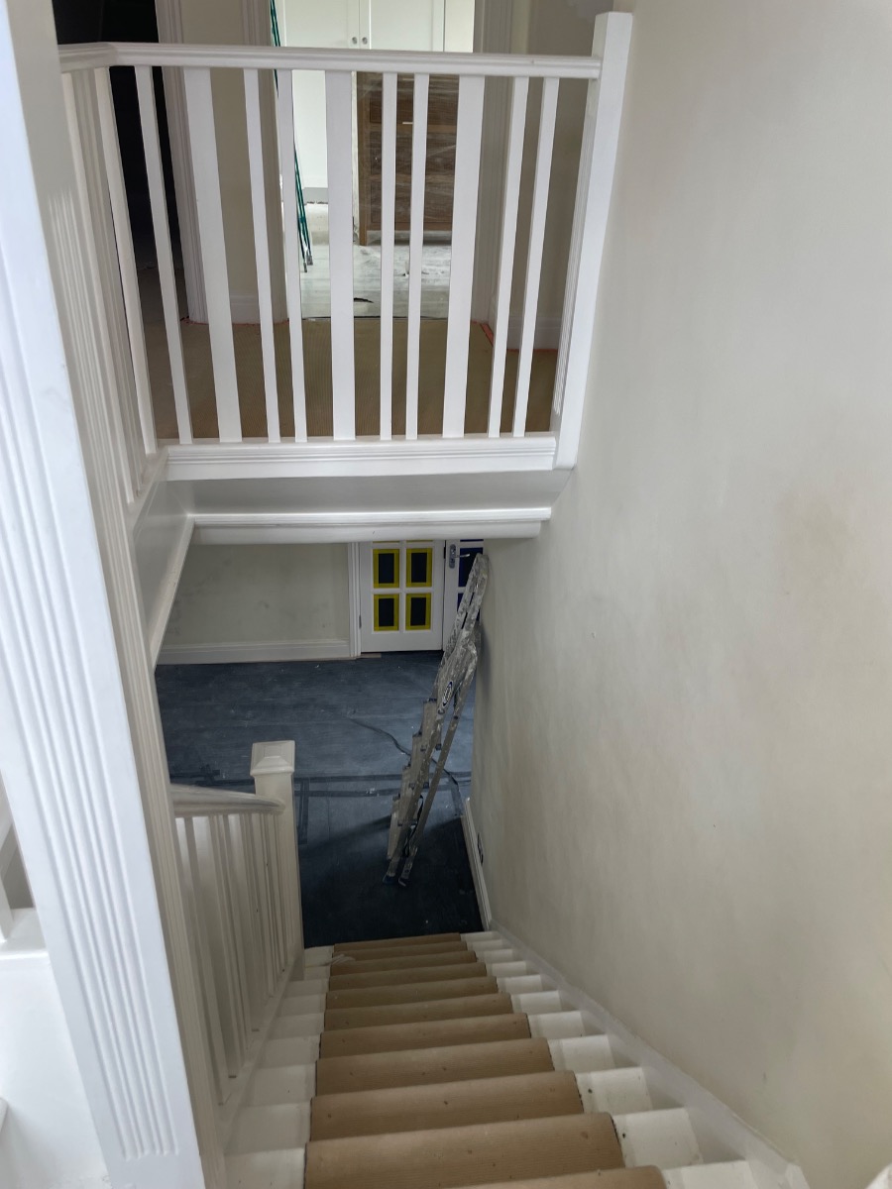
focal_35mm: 26
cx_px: 446
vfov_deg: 67.3
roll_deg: +0.0
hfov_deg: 53.1
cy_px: 594
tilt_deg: -29.3
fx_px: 893
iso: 32
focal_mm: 4.2
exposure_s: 1/100
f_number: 1.6
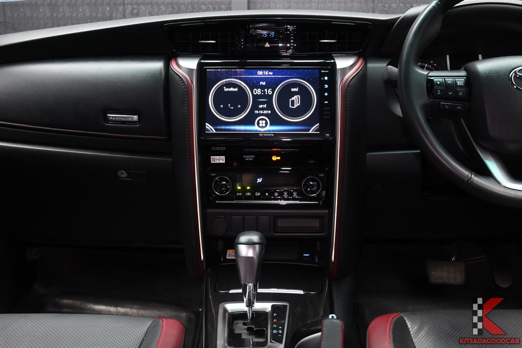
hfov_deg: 49.6
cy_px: 174
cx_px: 261
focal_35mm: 39
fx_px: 565
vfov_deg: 34.2
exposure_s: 1/45
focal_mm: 26
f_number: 5.6
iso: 1100
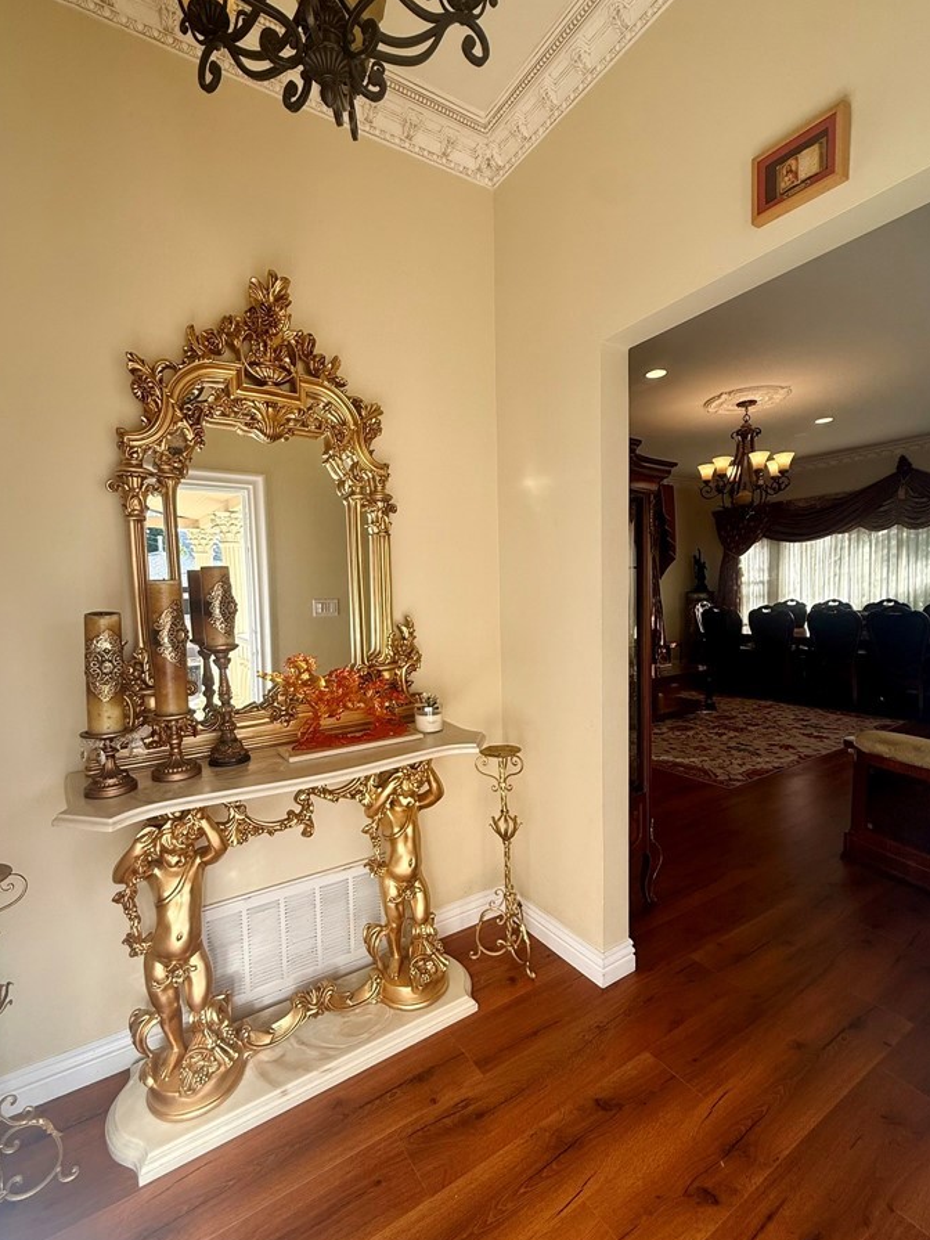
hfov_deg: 78.1
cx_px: 451
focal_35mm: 16
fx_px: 573
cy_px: 641
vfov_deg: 94.5
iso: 50
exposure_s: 1/220
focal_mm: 2.22
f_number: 2.2
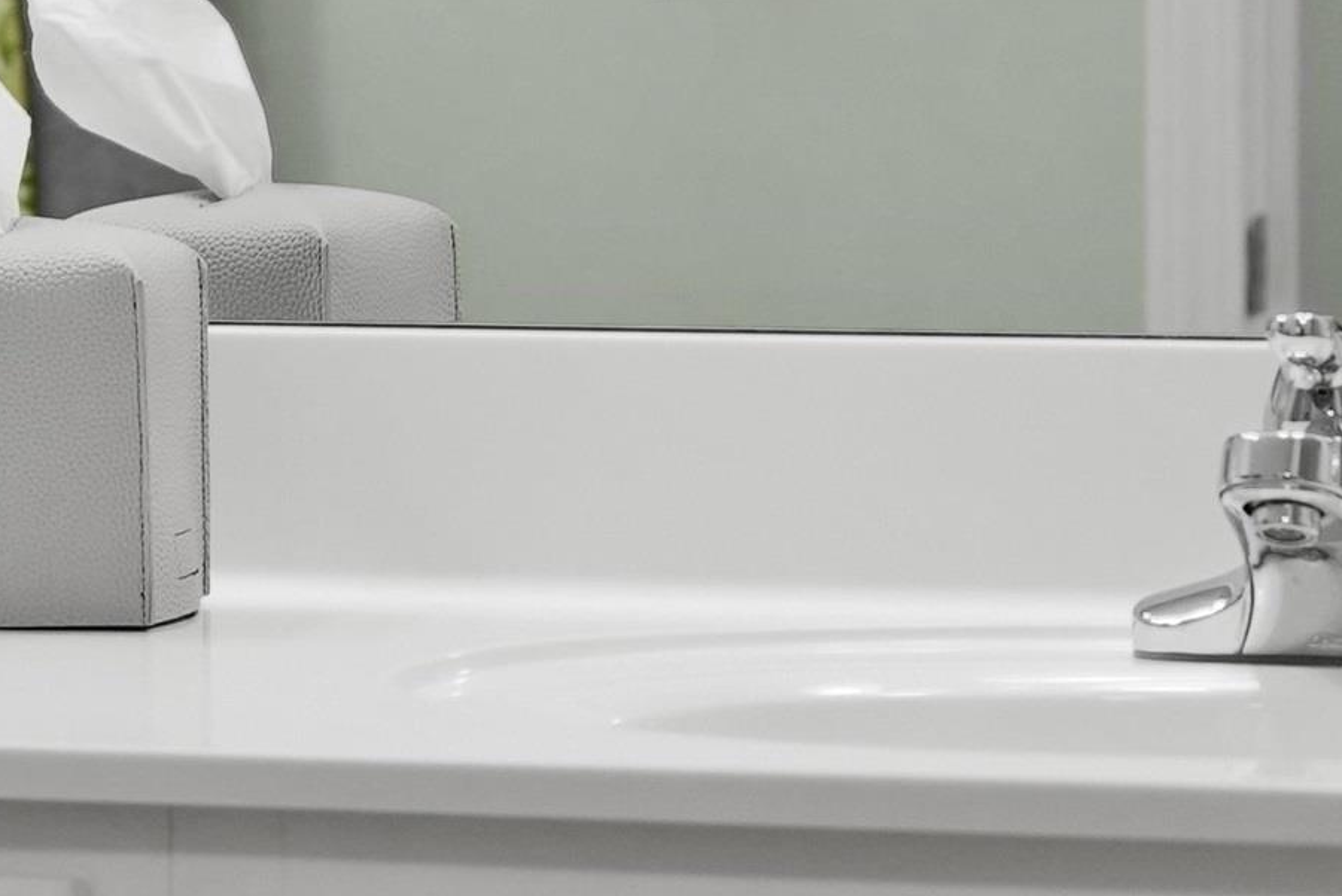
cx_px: -183
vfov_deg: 6.1
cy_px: -5
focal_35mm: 225
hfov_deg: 9.0
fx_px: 8393
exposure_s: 1/500
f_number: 4
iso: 2000
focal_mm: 66
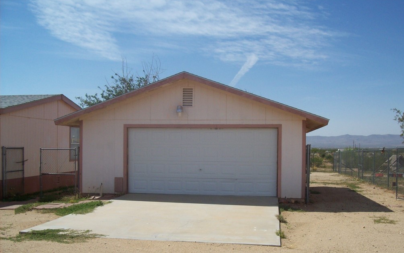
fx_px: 429
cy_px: 151
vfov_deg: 32.7
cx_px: 206
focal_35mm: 39
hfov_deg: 50.4
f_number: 4.8
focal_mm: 6
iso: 80
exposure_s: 1/1040
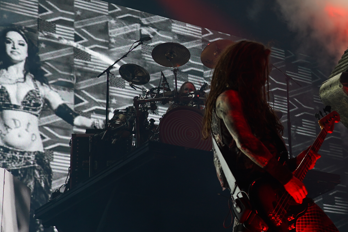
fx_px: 1025
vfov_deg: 12.9
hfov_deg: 18.4
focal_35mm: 106
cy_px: 50
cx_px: 399
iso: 100
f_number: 4.5
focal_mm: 35
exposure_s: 1/60
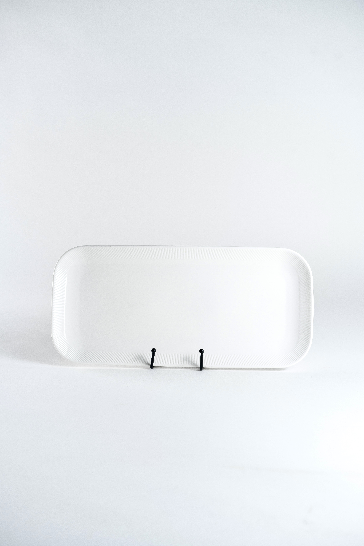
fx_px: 834
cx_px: 182
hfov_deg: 24.6
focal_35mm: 55
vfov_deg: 36.2
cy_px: 273
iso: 200
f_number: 5
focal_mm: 55
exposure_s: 1/200
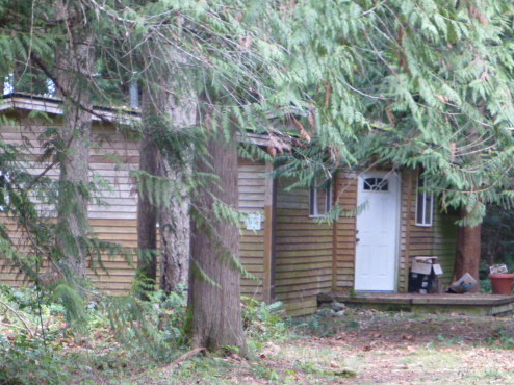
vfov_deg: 7.9
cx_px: 189
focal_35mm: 188
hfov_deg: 10.5
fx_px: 2790
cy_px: 211
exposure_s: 1/15
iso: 400
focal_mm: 25.9
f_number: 5.4
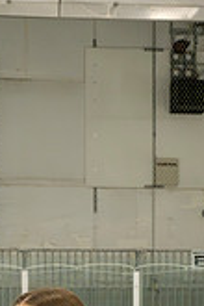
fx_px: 994
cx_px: 43
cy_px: 382
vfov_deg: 16.6
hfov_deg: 11.7
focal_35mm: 117
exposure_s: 1/400
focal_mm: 43
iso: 3200
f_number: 8
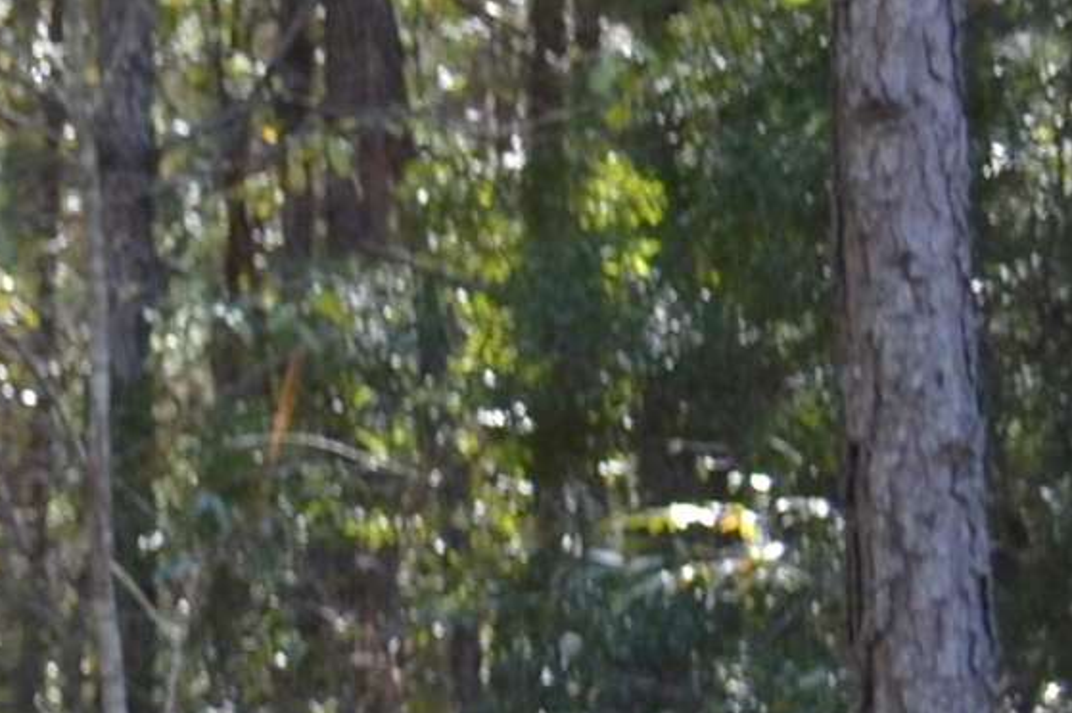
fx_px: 6874
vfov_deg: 5.8
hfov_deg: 8.2
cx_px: -1548
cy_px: 1438
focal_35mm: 231
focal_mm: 28
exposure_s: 1/125
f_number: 4.5
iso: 160
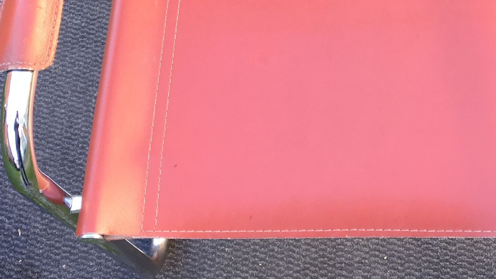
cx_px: 340
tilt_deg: -60.5
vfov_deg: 15.9
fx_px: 934
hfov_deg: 29.5
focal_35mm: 71
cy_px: -104
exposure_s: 1/50
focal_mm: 4.15
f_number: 2.2
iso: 32
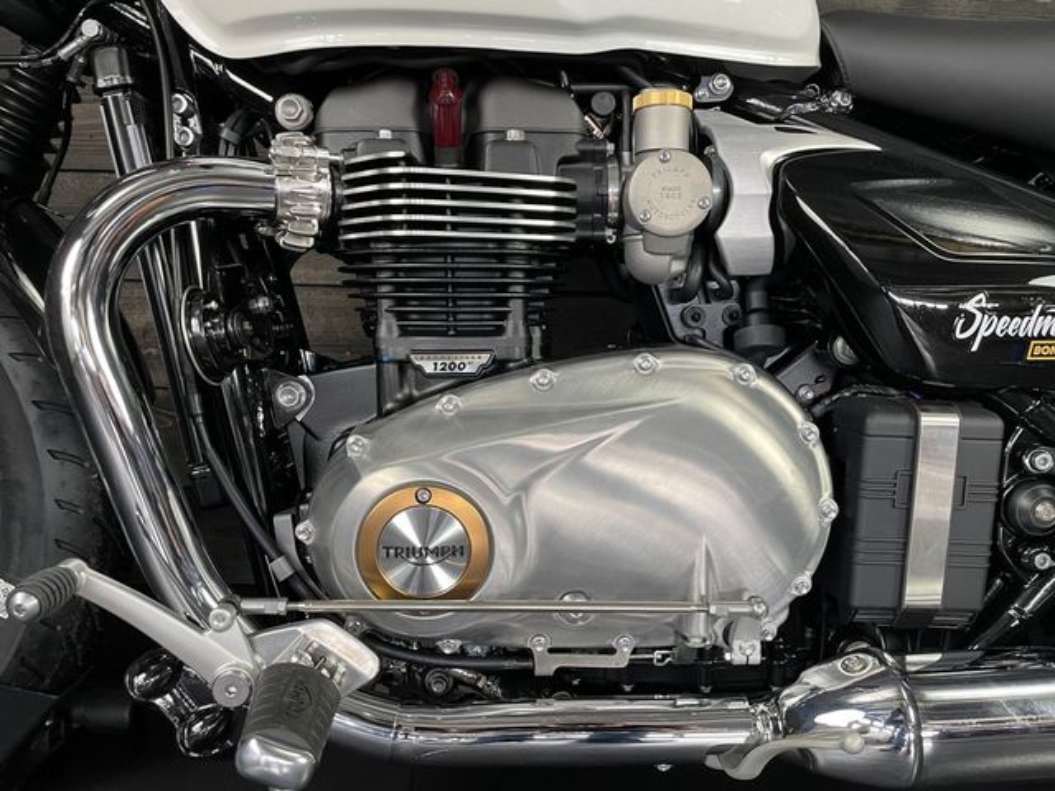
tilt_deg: -7.2
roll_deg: -0.5
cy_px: 396
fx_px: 792
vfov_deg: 53.1
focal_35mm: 26
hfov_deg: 67.3
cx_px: 528
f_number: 1.6
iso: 80
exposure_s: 1/50
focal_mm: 4.2
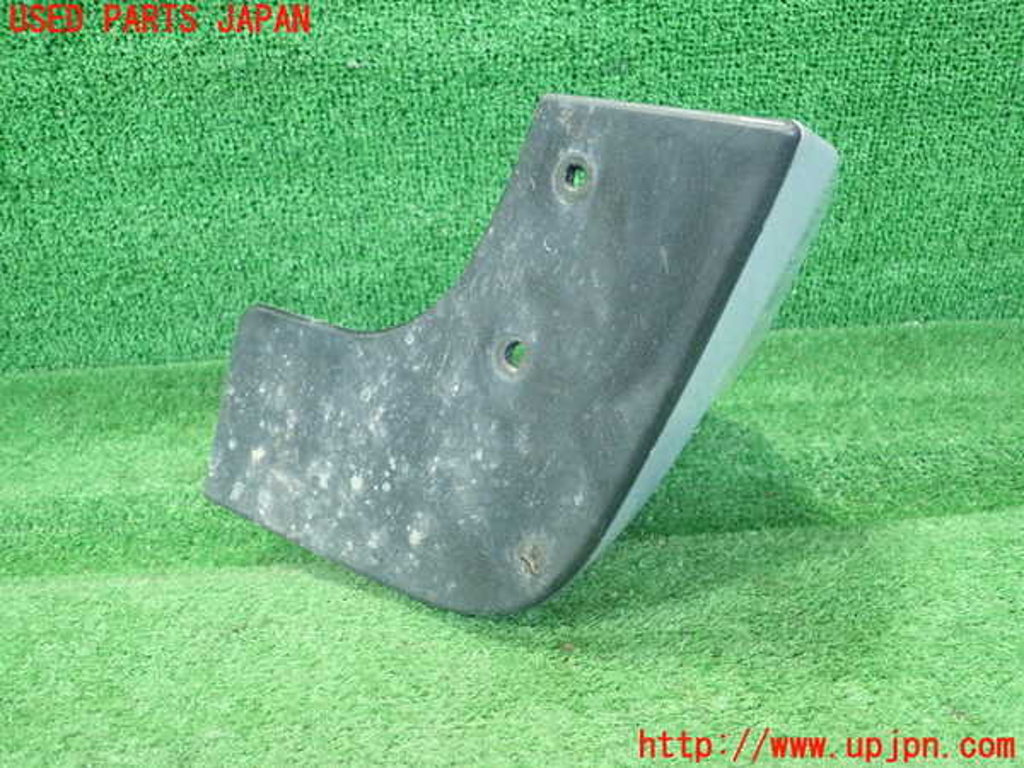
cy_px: 384
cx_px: 512
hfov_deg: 60.0
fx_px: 887
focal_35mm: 30
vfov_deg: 46.8
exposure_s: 1/125
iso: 800
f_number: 2.3
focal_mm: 5.5
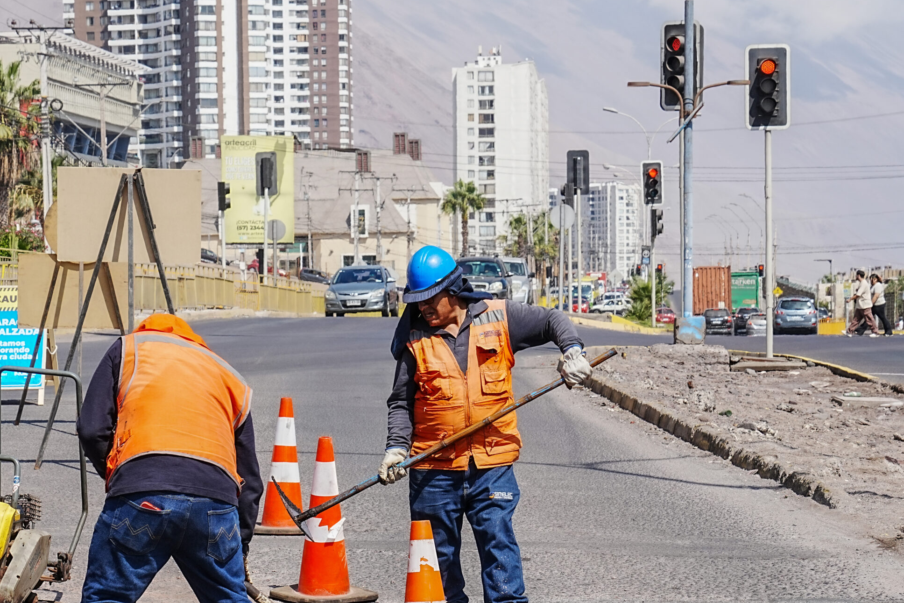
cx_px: 352
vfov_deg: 11.1
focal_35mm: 123
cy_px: 385
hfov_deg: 16.6
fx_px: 3089
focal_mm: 62
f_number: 9
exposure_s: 1/400
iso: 200
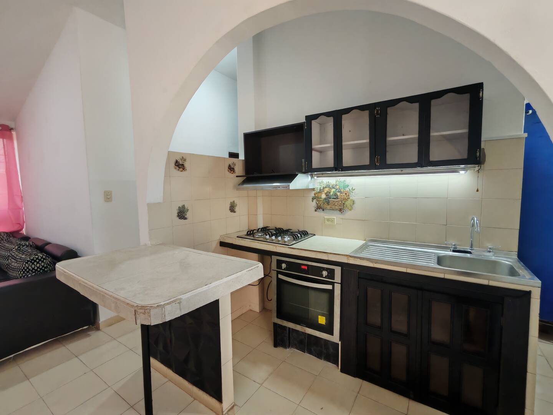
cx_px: 276
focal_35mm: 16
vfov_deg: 78.1
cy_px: 208
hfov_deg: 94.5
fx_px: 256
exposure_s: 1/50
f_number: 2.2
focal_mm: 1.96
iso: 160
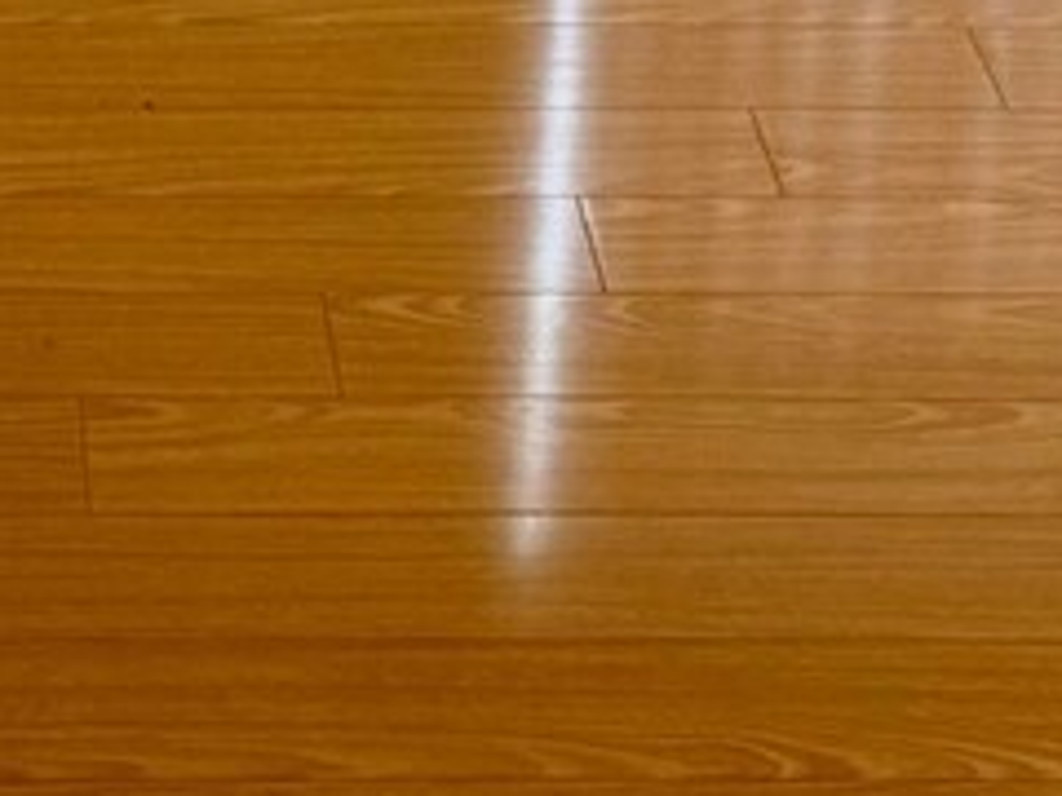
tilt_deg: -14.2
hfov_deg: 12.3
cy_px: -840
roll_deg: -1.3
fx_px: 4909
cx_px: 235
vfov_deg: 8.7
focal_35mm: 160
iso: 200
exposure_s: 1/60
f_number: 1.78
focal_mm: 6.76
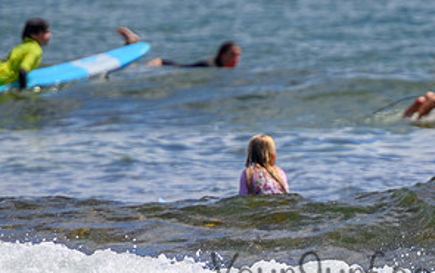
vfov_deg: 1.2
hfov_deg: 1.9
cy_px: 210
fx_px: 13065
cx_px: 378
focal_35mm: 1101
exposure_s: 1/2000
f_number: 5.6
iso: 220
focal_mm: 400
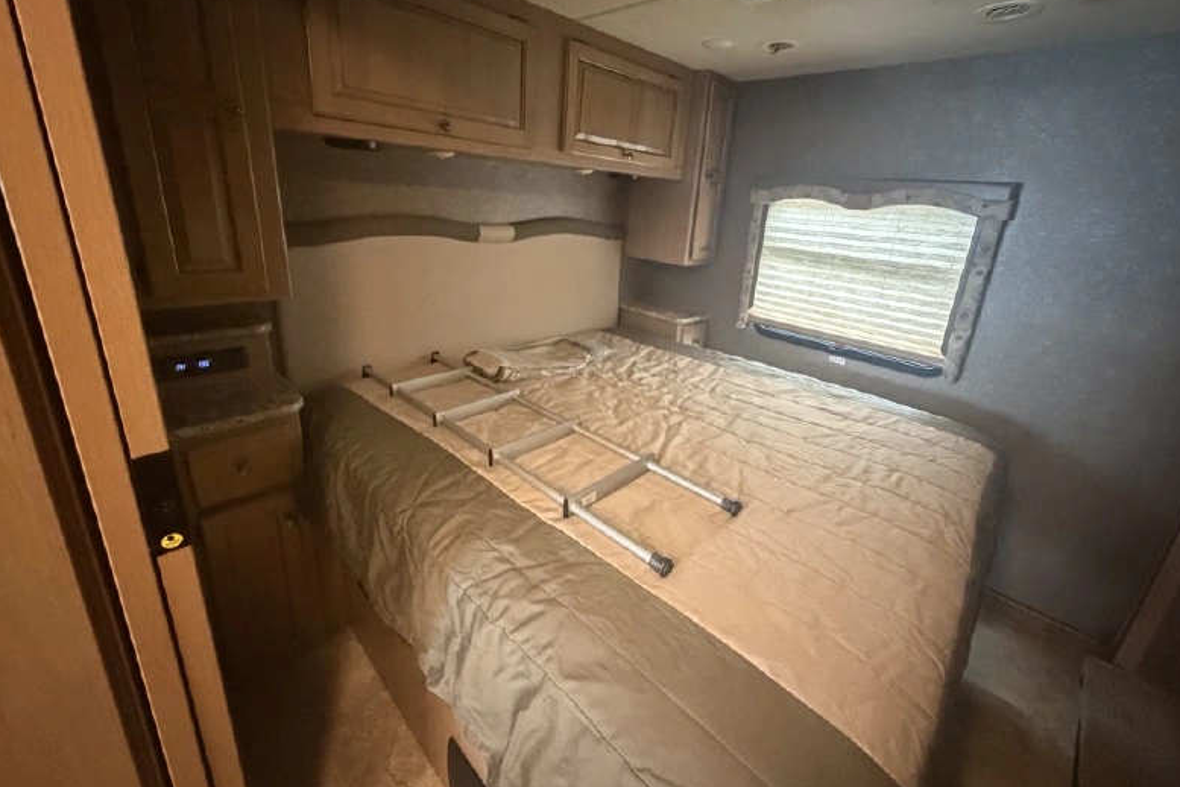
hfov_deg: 100.4
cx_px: 604
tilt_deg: -16.7
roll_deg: -1.2
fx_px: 492
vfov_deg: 77.0
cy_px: 348
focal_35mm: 15
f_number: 2.2
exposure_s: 1/45
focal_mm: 2.22
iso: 1250
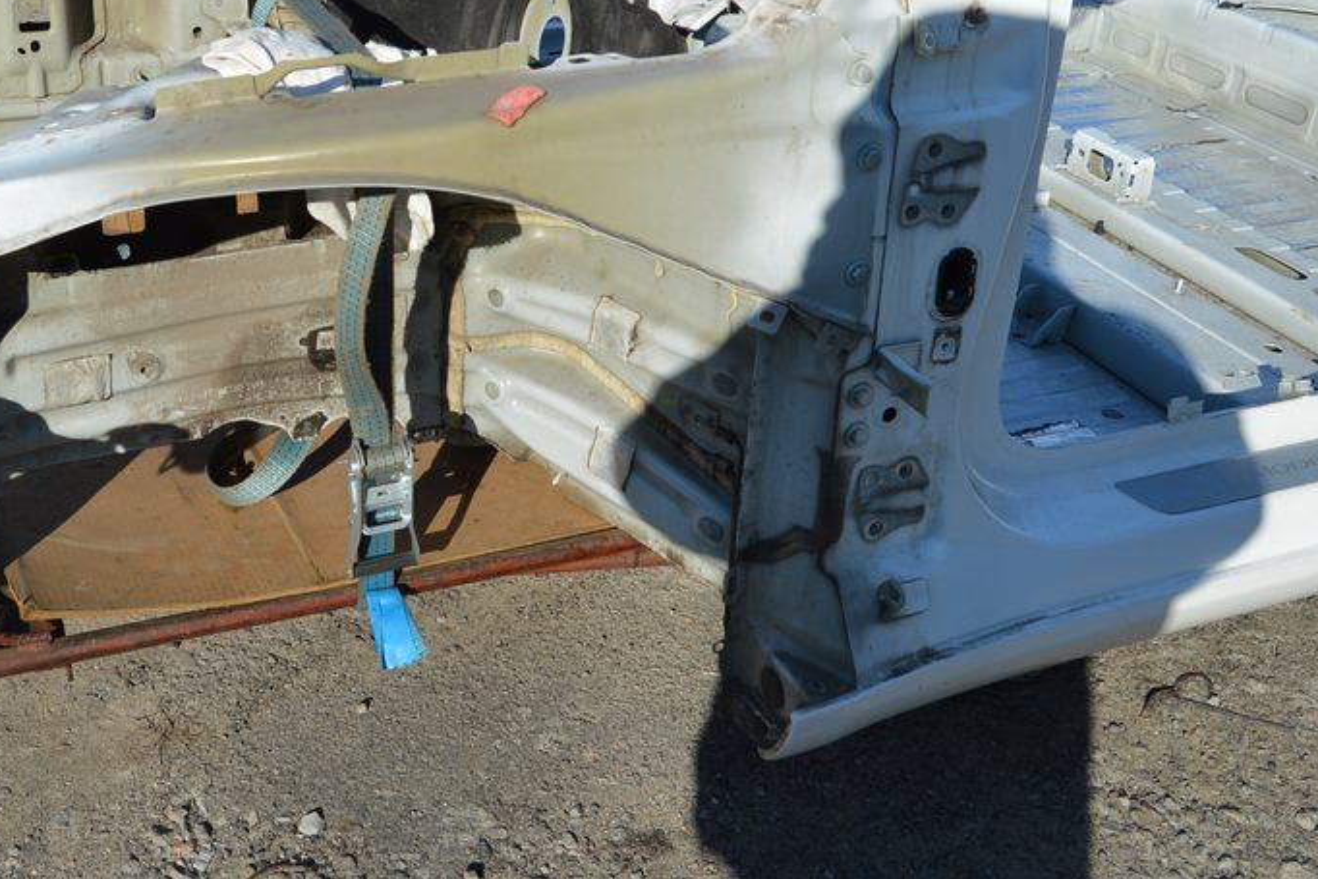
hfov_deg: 45.3
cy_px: 225
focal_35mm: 43
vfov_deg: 30.9
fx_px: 1565
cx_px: 499
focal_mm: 19
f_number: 9
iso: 100
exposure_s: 1/320
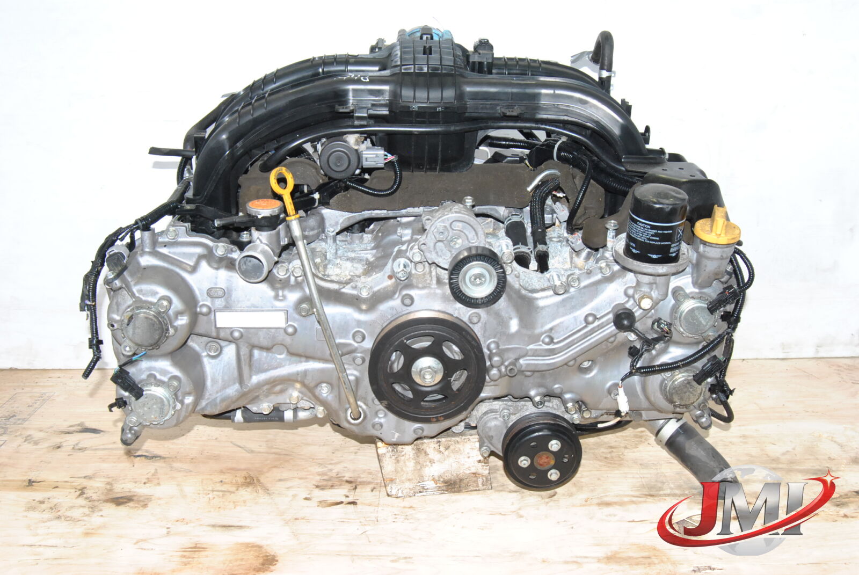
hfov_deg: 49.5
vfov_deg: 34.3
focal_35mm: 39
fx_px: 932
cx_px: 430
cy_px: 288
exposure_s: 1/200
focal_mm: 26
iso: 800
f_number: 10
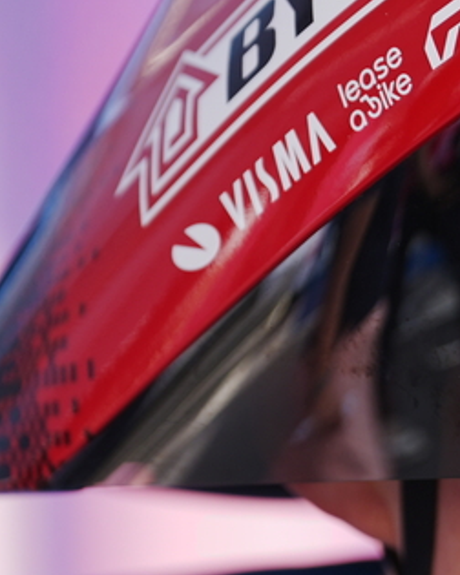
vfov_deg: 2.3
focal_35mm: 833
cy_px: 346
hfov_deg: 1.9
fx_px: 14176
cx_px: 650
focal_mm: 200
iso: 125
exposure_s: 1/640
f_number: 3.2
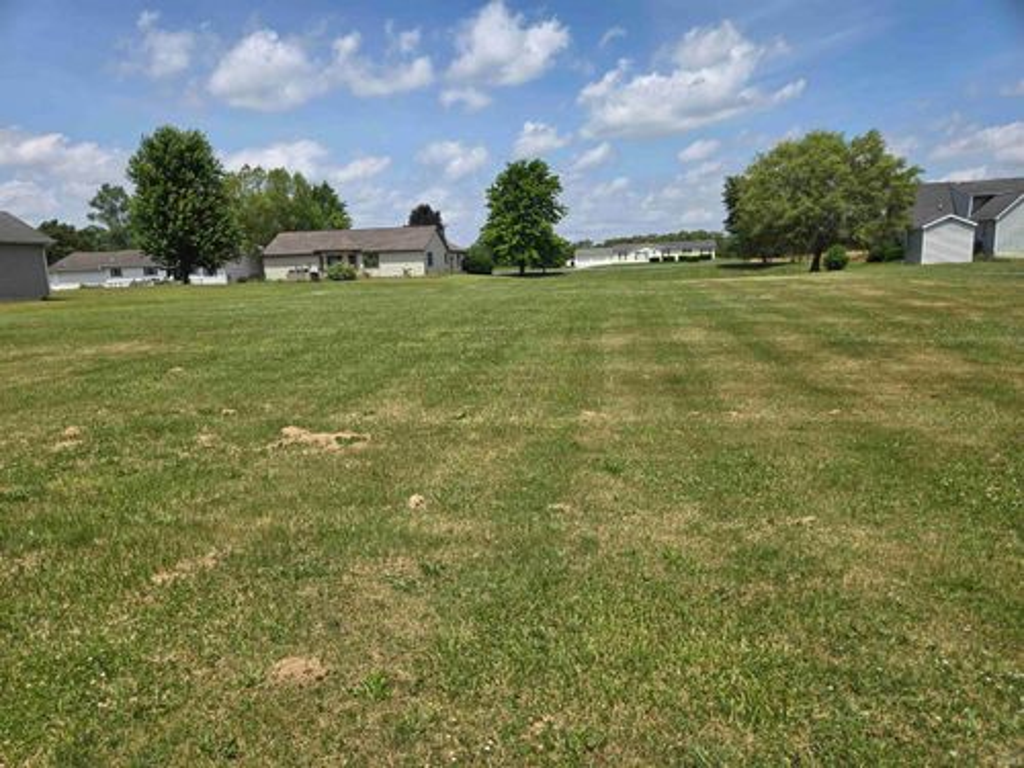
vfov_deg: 58.9
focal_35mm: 23
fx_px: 680
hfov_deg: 73.9
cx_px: 512
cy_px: 384
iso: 25
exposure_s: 1/2969
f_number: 1.8
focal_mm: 5.4
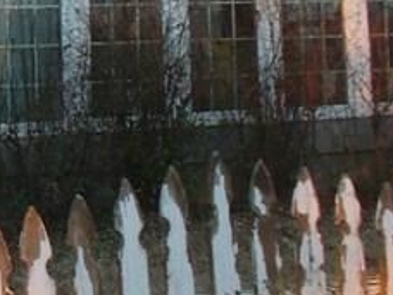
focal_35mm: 166
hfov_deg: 11.0
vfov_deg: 8.7
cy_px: -197
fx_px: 1885
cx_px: -341
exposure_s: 1/30
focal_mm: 6.1
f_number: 2.8
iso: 100
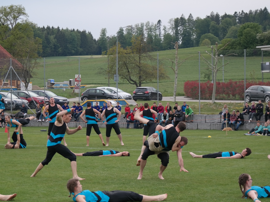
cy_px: 109
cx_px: 115
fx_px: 741
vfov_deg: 15.6
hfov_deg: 20.6
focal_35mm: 95
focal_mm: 50
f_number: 4
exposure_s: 1/125
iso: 200
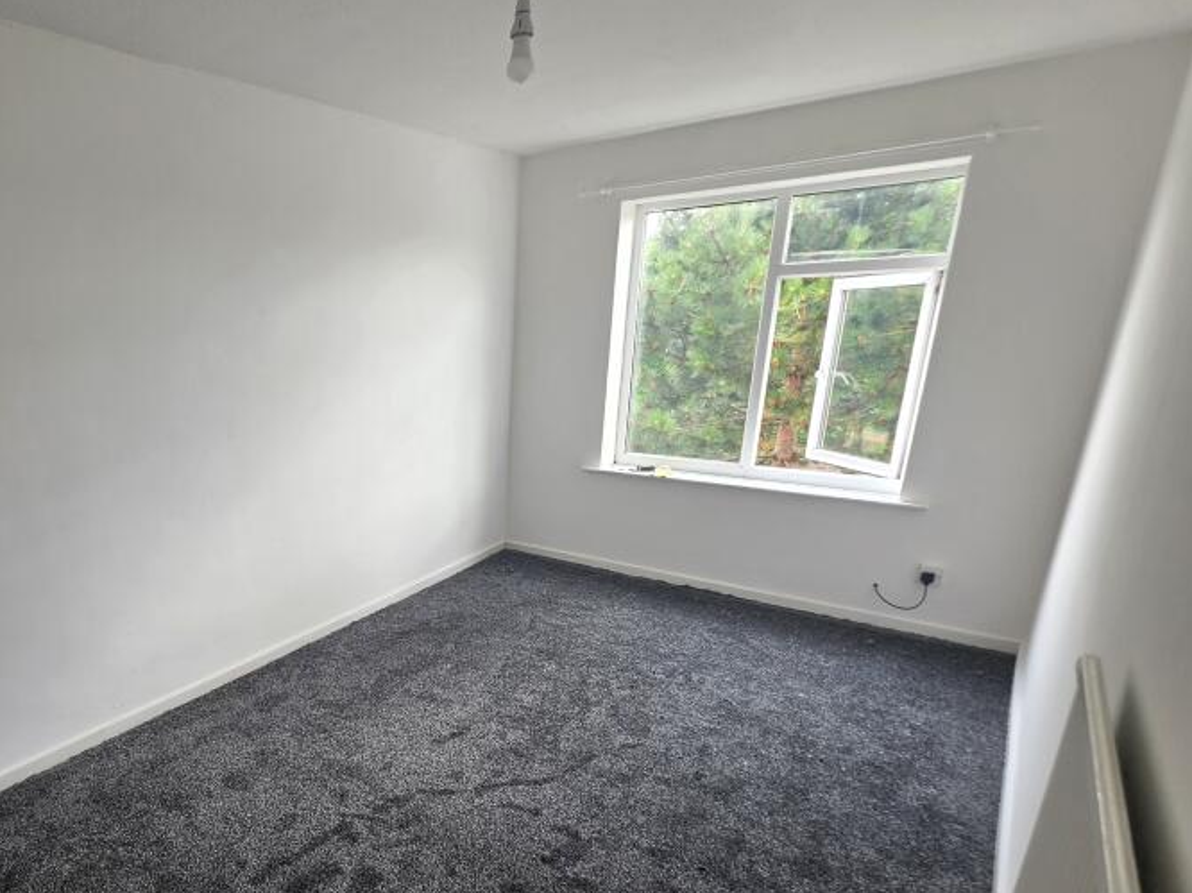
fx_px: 688
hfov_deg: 77.4
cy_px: 564
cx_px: 342
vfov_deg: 64.9
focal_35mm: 20
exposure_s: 1/100
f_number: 1.9
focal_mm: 2.2
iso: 64
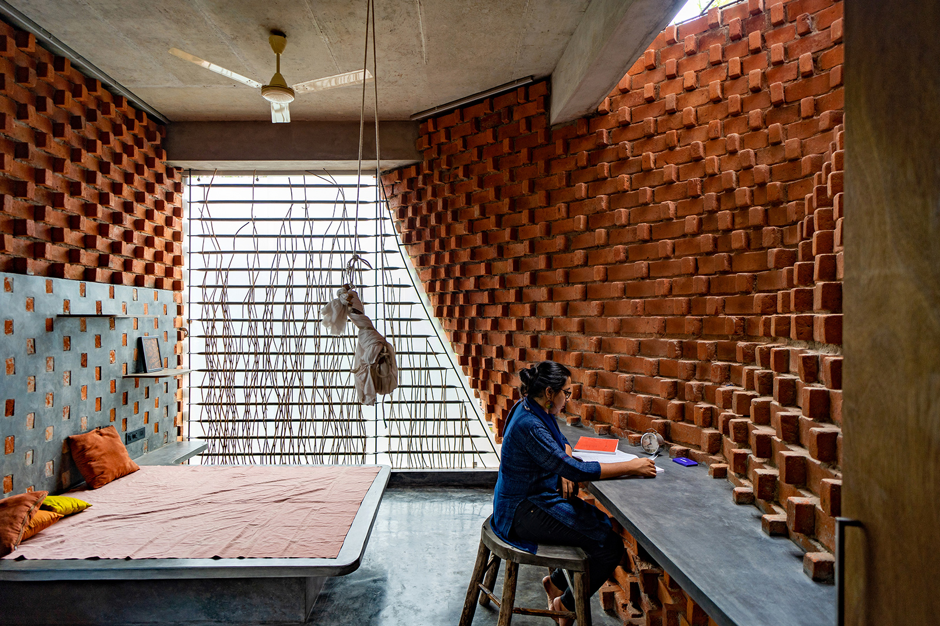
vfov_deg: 64.5
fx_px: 496
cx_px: 451
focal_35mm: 19
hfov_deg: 86.9
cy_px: 322
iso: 200
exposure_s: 1/5
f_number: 2.8
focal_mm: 18
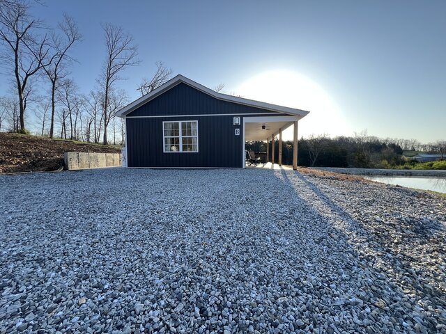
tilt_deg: -4.4
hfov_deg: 106.2
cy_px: 167
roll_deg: -0.1
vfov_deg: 89.9
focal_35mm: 13
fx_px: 167
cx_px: 223
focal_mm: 1.57
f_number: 1.8
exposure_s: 1/362
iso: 32
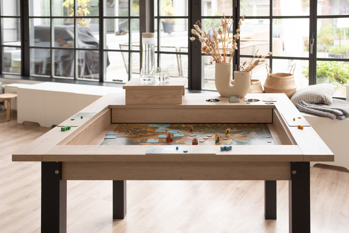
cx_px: 174
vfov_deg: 33.4
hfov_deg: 48.4
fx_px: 388
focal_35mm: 40
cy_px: 116
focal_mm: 40
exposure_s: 1/500
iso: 400
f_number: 4.5
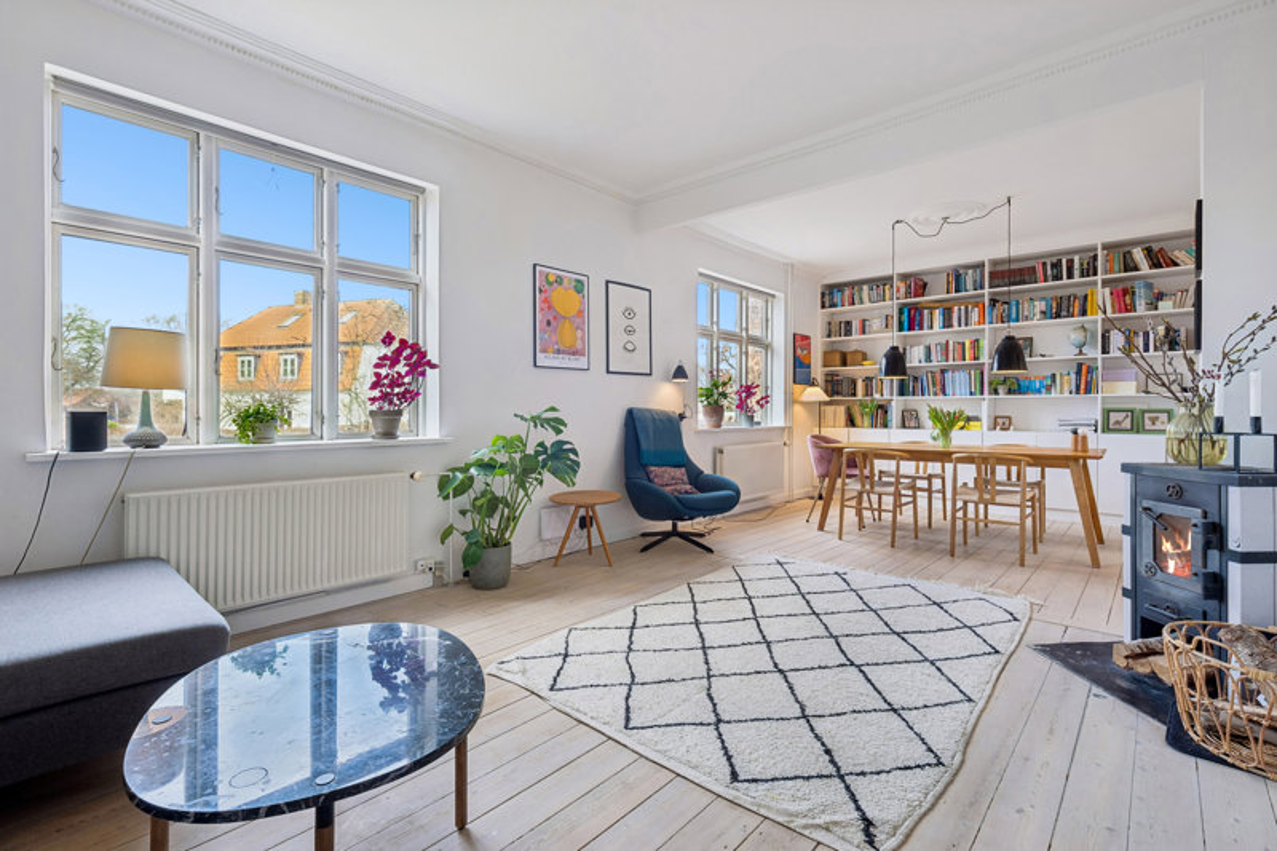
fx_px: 567
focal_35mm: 16
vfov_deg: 73.7
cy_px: 426
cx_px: 638
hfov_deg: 96.7
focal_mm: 16
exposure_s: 1/15
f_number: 9
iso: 160
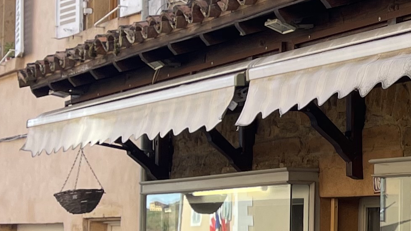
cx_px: 732
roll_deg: -0.6
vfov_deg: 10.8
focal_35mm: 112
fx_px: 1221
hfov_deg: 16.2
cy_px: 156
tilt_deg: +2.4
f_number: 1.6
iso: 32
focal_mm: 5.1
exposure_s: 1/530
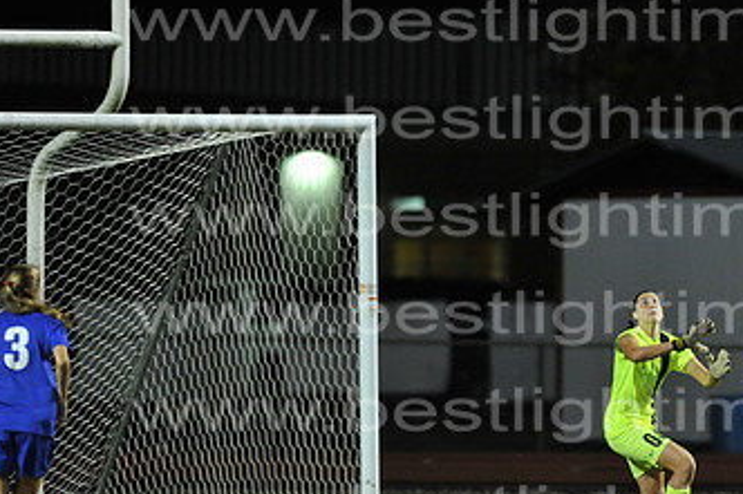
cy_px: 367
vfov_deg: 2.6
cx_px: 642
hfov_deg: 3.9
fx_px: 10809
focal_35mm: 524
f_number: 3.2
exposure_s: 1/400
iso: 5000
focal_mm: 300
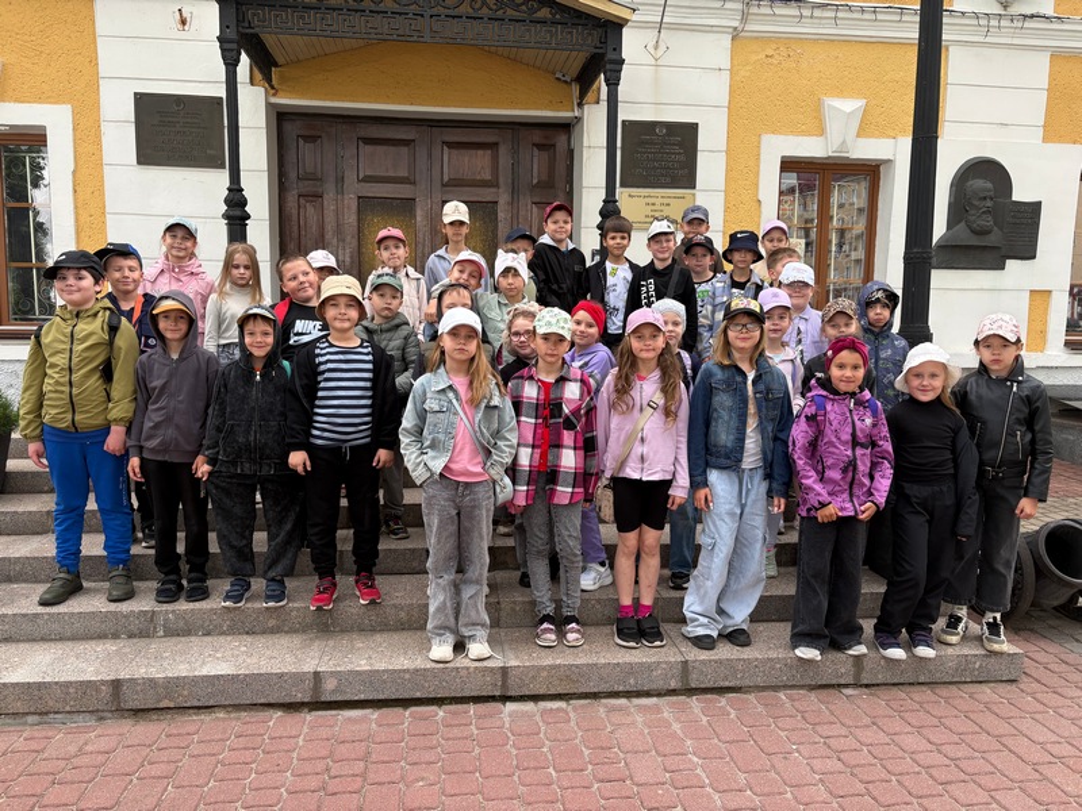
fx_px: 813
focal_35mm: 26
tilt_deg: -7.1
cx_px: 541
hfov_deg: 67.3
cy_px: 406
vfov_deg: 53.1
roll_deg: -0.9
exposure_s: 1/121
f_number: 1.6
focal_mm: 5.96
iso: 32
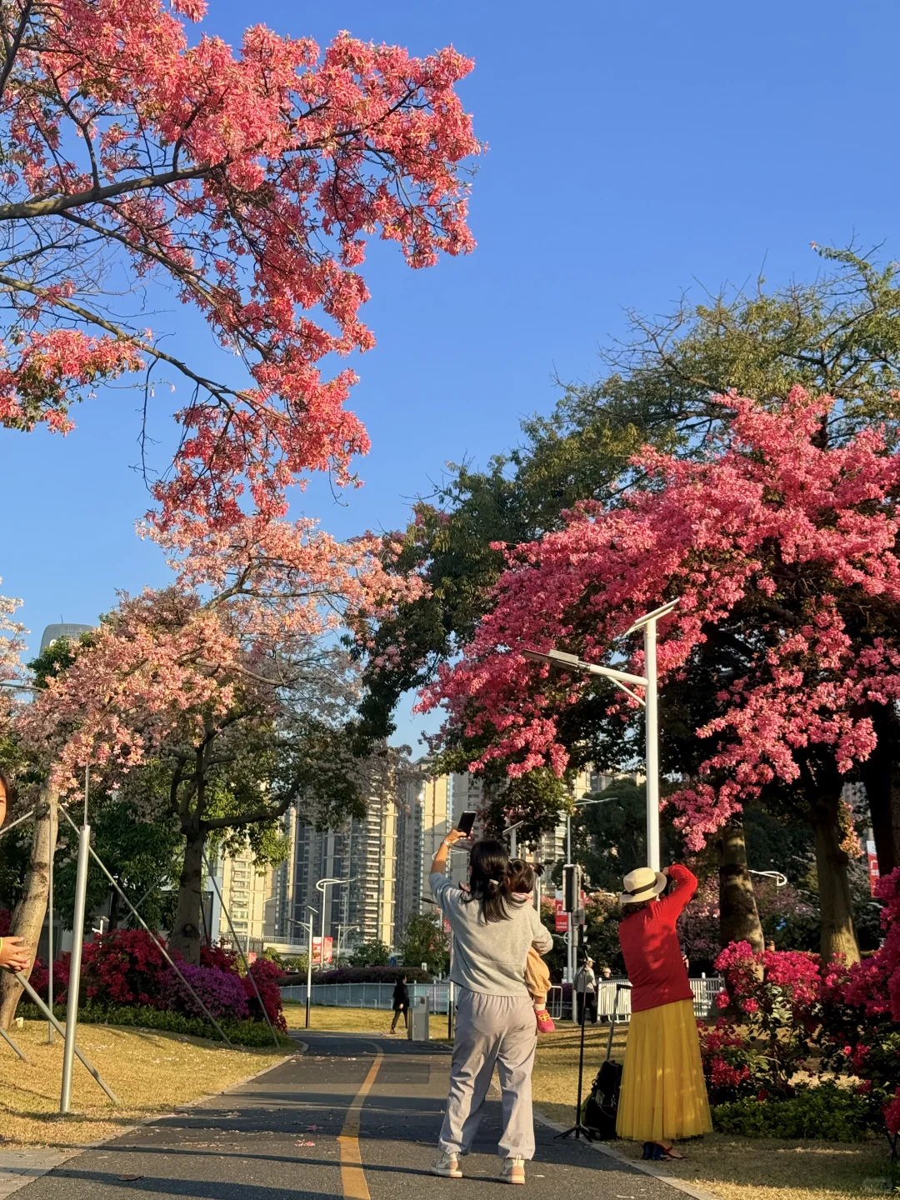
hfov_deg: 30.3
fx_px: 1664
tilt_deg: +14.5
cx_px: 450
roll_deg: -1.9
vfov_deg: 39.7
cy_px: 600
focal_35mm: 48
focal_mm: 6.76
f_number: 1.78
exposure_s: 1/2088
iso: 64
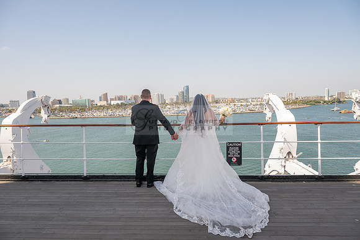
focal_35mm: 24
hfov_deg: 73.7
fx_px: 240
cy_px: 120
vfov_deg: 53.2
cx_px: 180
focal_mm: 24
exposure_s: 1/200
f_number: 9
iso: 200
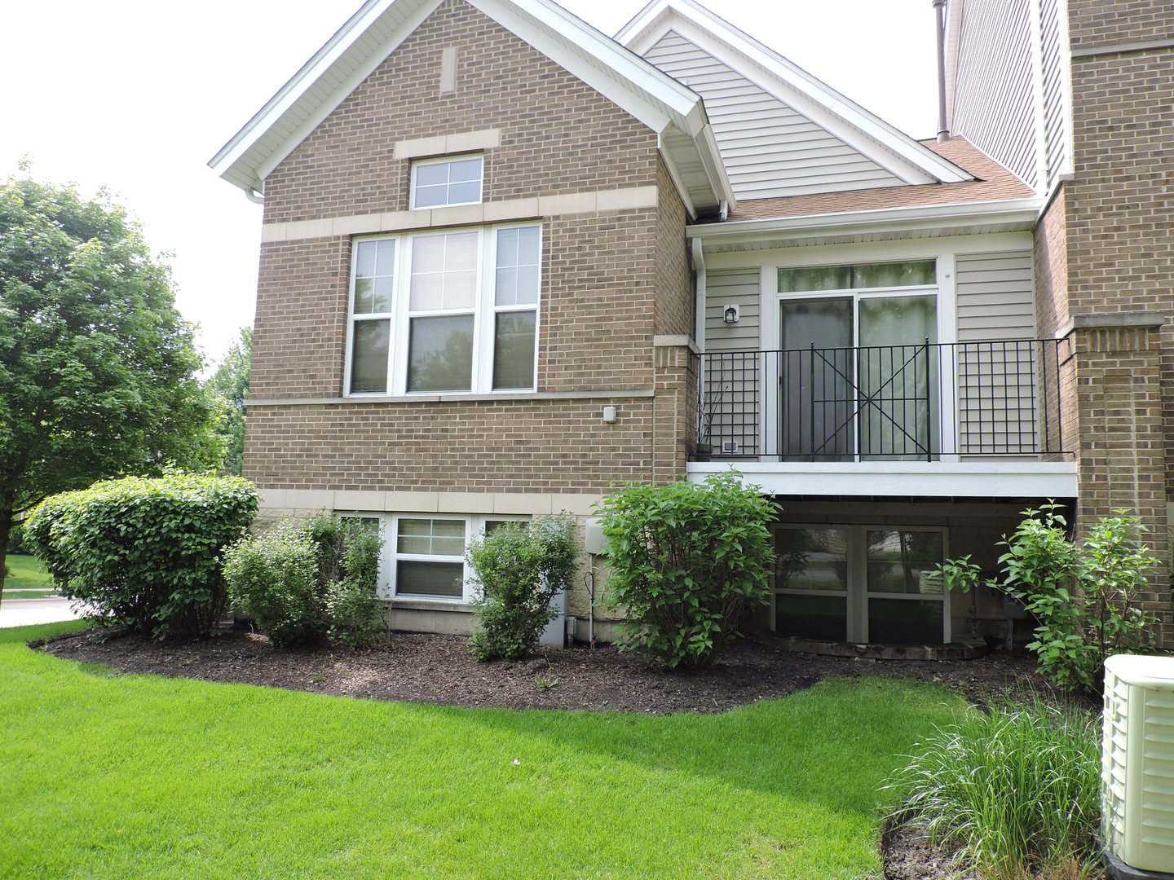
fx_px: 814
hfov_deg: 71.6
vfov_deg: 56.8
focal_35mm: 24
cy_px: 440
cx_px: 587
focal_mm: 4.3
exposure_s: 1/400
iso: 100
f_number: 3
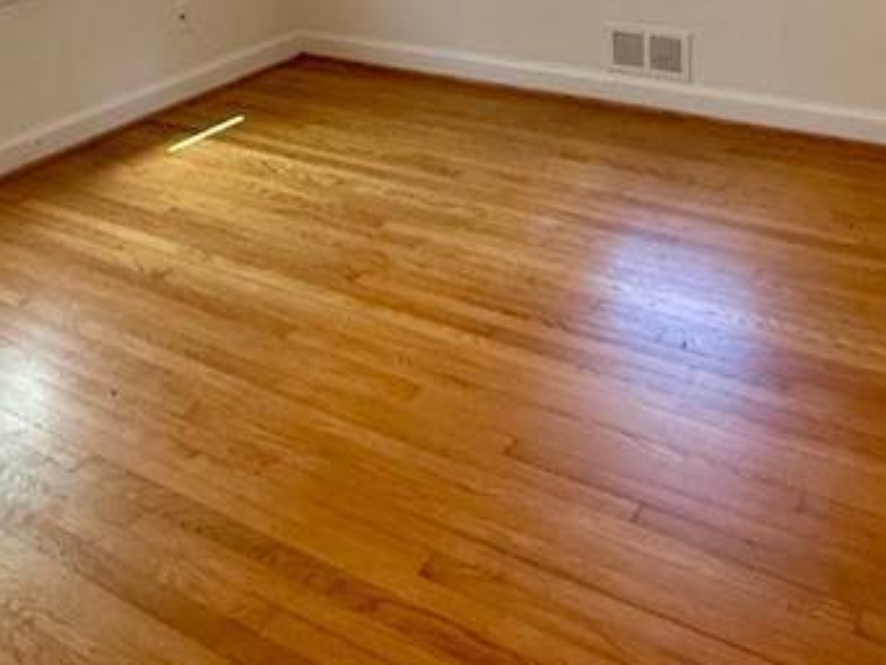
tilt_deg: -12.7
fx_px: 1075
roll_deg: +2.5
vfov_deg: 31.1
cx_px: 517
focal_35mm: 42
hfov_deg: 44.6
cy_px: -44
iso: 400
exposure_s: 1/120
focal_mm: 2.22
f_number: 2.2
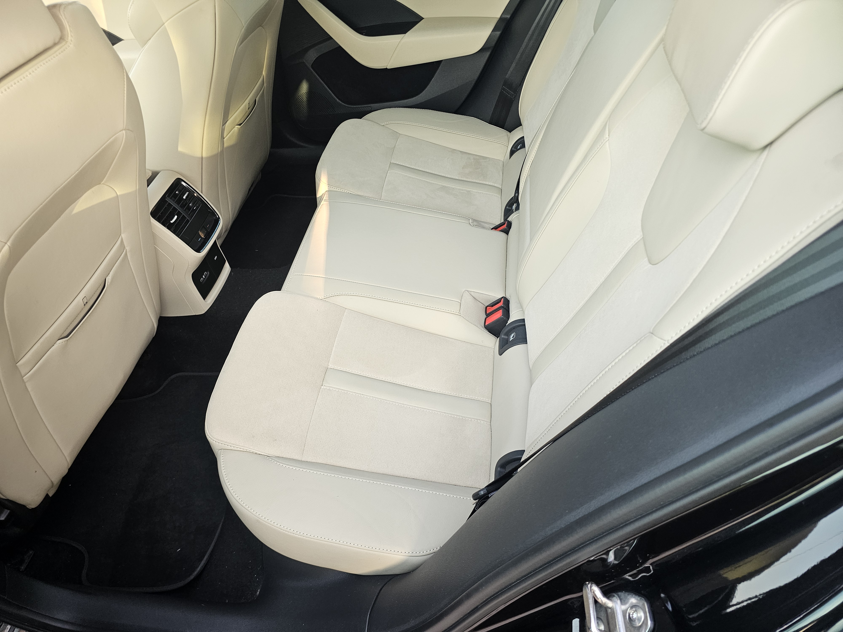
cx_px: 422
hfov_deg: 73.9
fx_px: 560
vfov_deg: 58.9
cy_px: 316
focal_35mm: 23
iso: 125
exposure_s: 1/180
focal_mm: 6.3
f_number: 1.7
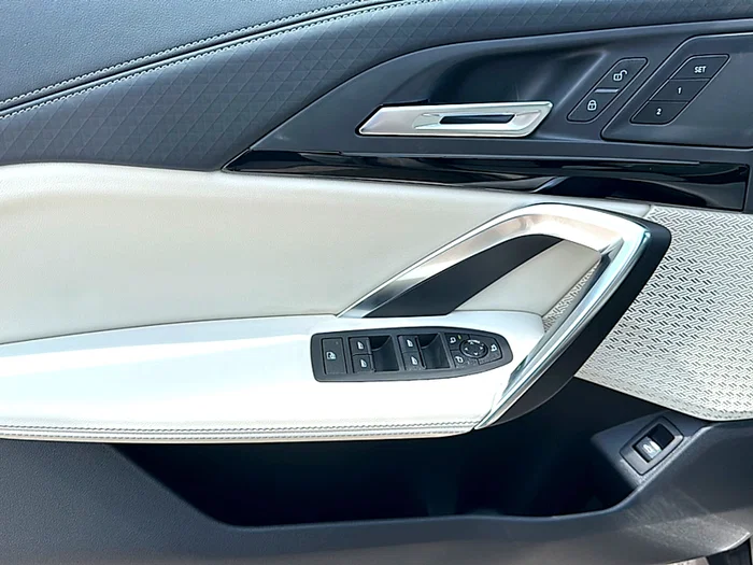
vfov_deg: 54.9
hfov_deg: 69.4
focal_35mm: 25
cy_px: 282
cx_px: 376
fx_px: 544
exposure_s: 1/1567
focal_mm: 6.86
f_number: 1.78
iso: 80
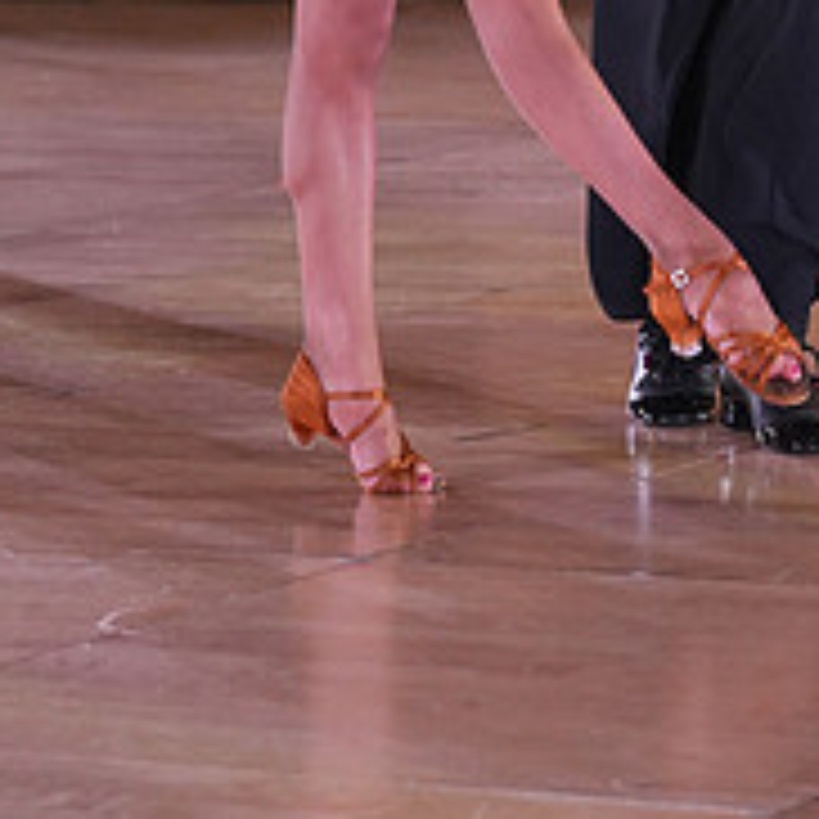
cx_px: 704
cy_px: -369
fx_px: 6799
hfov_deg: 6.9
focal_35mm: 254
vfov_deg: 6.8
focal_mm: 94
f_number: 4
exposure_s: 1/500
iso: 2000
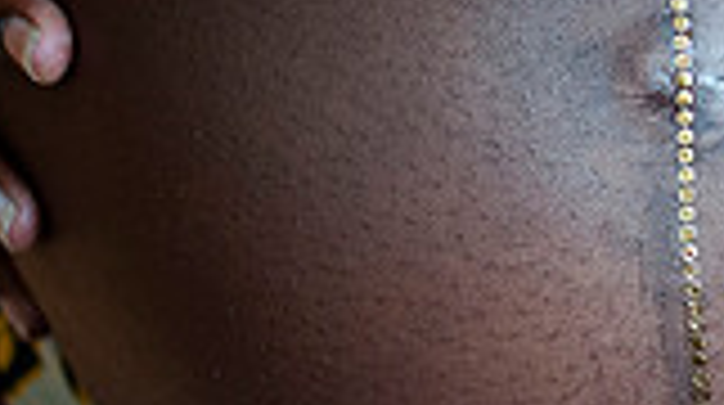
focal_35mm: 189
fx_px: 3623
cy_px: 22
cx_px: 666
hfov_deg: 11.3
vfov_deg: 6.4
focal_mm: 50
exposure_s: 1/200
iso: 1600
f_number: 2.8
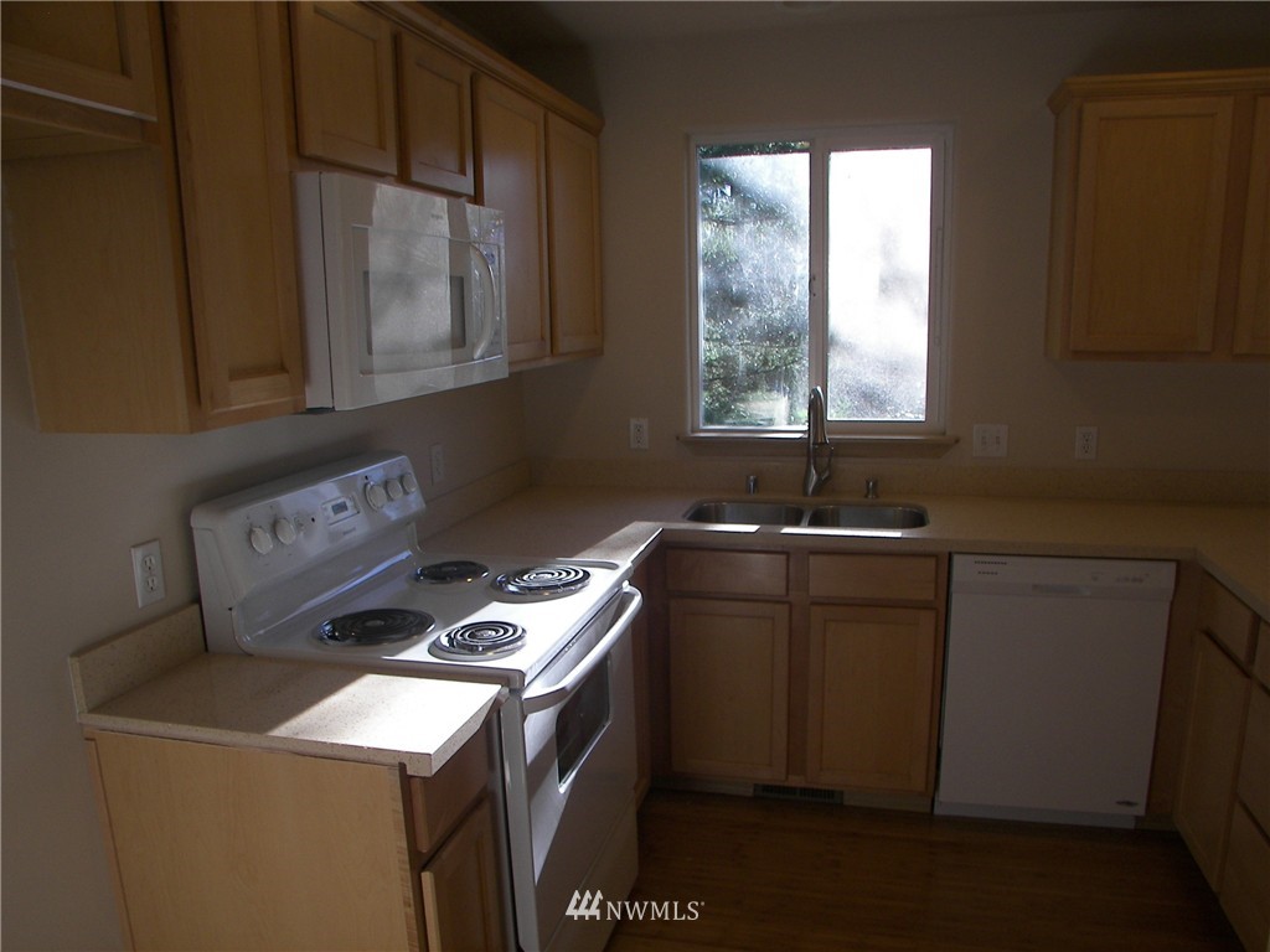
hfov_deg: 51.4
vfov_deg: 39.7
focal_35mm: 36
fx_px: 1321
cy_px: 476
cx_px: 635
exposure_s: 1/125
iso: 50
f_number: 2.8
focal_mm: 6
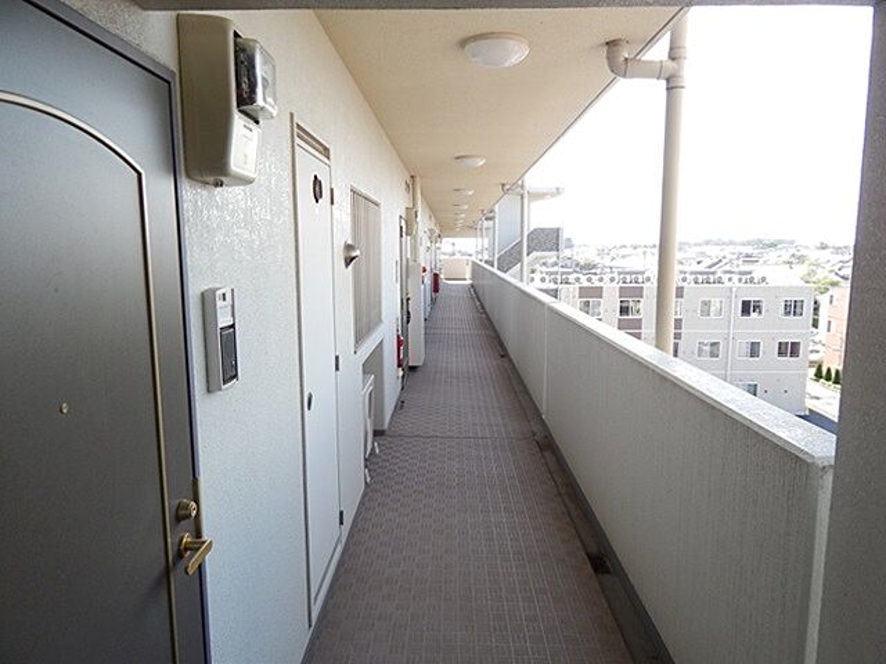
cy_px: 332
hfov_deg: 73.9
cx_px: 443
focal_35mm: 23
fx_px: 589
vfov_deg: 58.9
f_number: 3
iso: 125
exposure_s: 1/250
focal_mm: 4
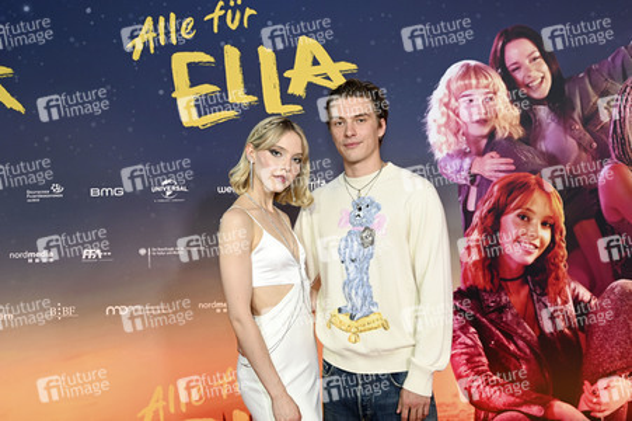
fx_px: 737
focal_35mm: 42
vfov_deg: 31.8
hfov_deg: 46.4
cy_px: 210
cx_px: 316
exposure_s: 1/160
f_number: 4.5
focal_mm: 42
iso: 1000
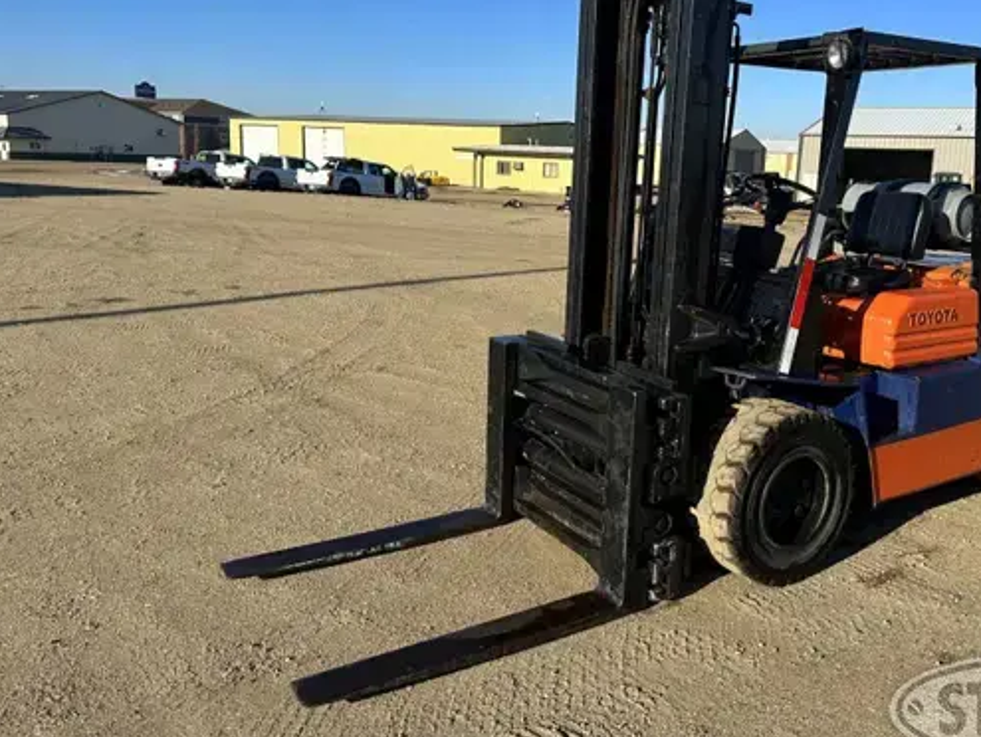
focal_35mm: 31
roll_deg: -1.1
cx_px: 606
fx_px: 879
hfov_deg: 57.7
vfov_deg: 45.4
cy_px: 313
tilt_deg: -8.1
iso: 80
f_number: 1.78
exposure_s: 1/4762
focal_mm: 6.86
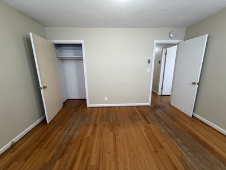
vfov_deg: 85.7
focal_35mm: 14
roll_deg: +1.4
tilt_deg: -11.8
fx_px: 91
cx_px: 113
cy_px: 85
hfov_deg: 102.1
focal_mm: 2.22
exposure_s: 1/60
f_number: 2.2
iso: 200
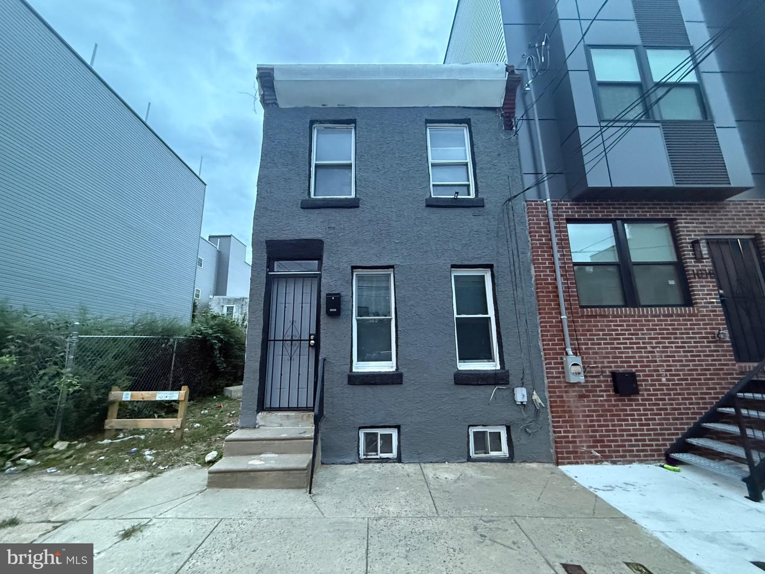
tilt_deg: +12.5
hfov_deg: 102.1
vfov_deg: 85.7
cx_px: 382
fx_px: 309
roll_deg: +1.3
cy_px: 287
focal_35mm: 14
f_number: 2.2
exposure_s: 1/60
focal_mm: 2.22
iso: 800
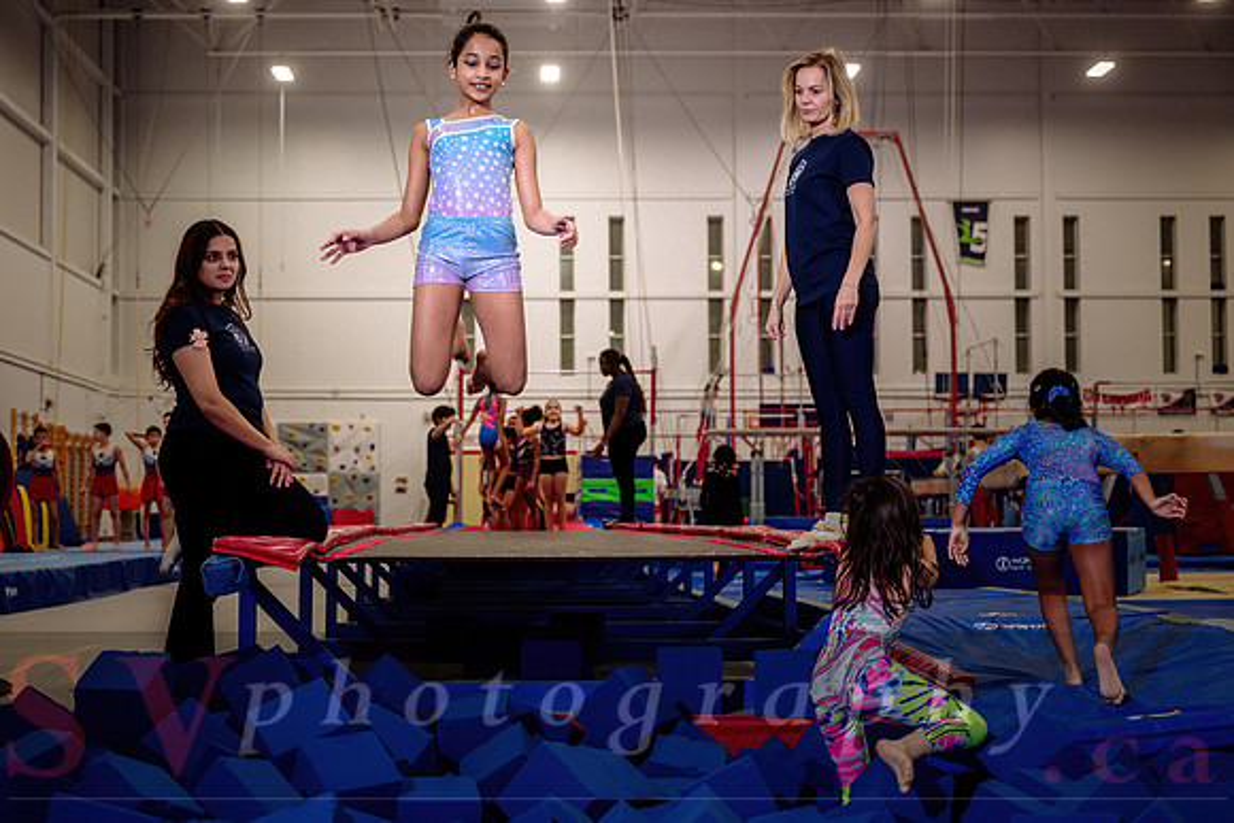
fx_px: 1839
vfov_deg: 25.2
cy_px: 438
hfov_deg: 37.1
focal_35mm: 54
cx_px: 566
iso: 1600
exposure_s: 1/400
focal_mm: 49
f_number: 3.5
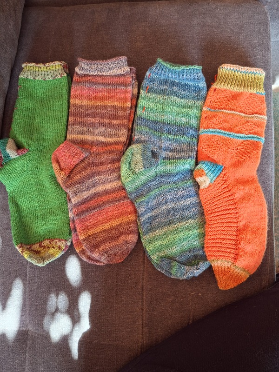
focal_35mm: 23
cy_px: 186
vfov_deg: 73.9
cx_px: 140
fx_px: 247
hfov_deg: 58.9
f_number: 1.8
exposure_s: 1/50
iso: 200
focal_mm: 5.54
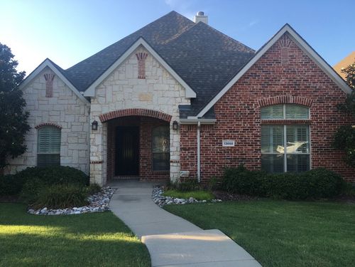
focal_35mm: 29
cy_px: 134
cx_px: 178
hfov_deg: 61.7
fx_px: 297
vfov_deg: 48.2
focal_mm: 4.15
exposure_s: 1/361
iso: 25
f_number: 2.2
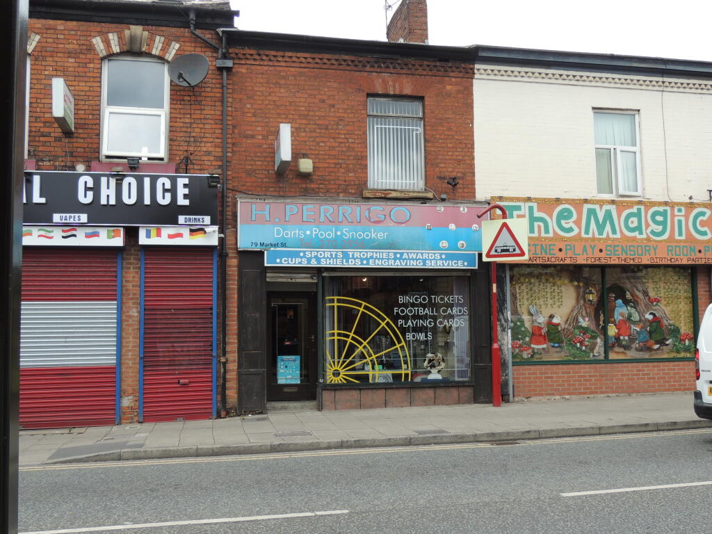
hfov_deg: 52.6
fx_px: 720
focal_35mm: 35
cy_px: 267
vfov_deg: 40.7
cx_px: 356
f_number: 3.3
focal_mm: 6.2
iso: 100
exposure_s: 1/320
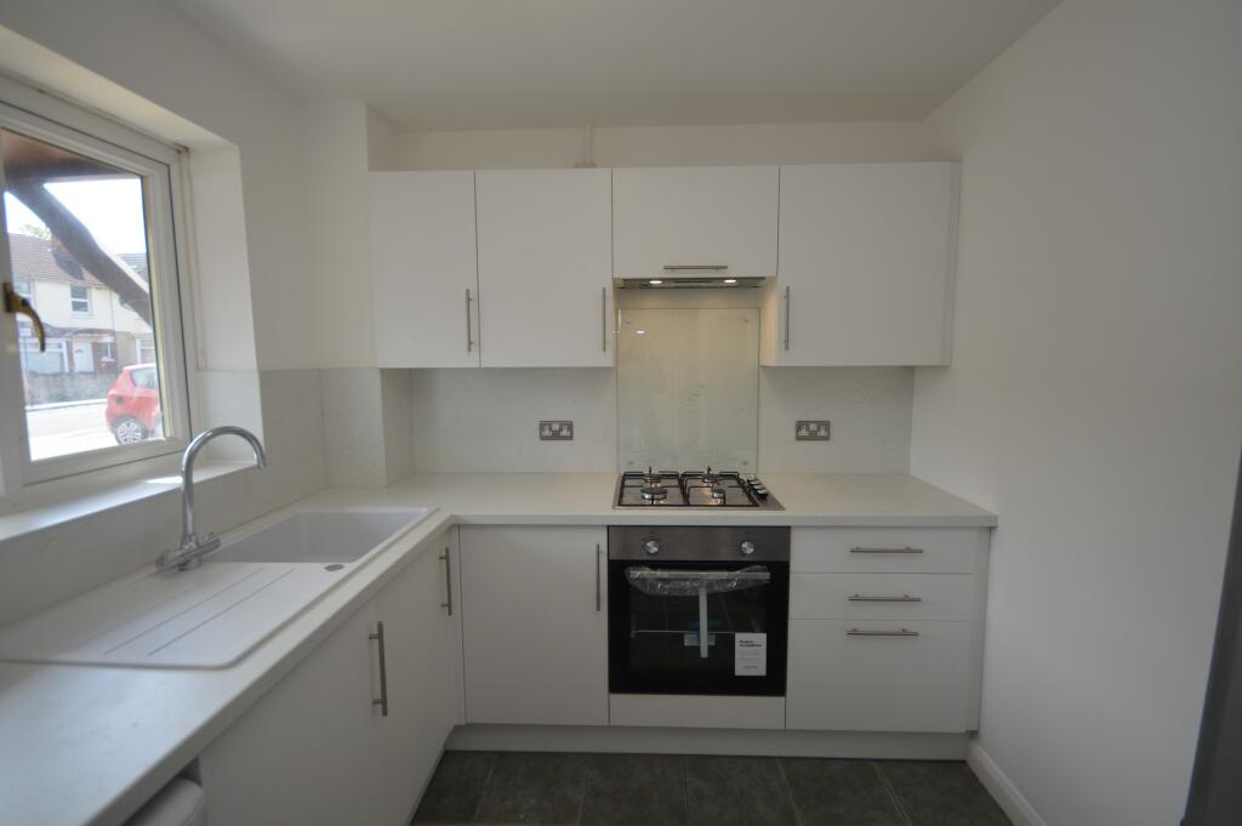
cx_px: 621
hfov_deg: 100.4
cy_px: 413
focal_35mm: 15
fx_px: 517
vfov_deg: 77.2
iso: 100
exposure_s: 1/80
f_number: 4
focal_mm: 10
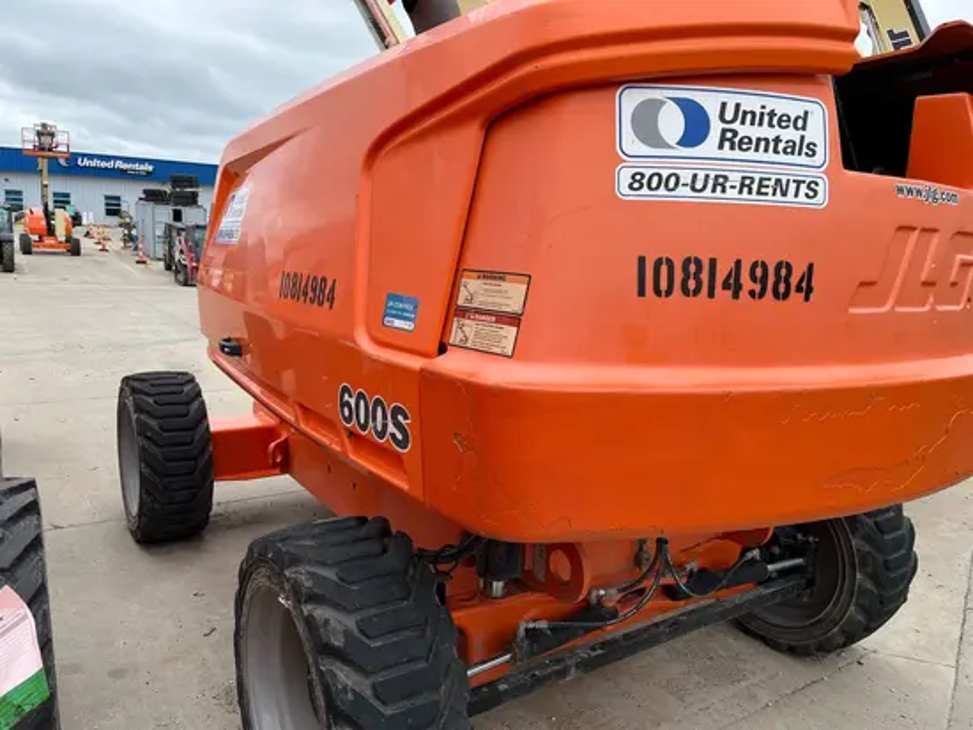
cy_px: 365
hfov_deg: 67.3
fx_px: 731
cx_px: 486
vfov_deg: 53.1
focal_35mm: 26
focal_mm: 5.1
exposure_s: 1/1309
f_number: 1.6
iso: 50
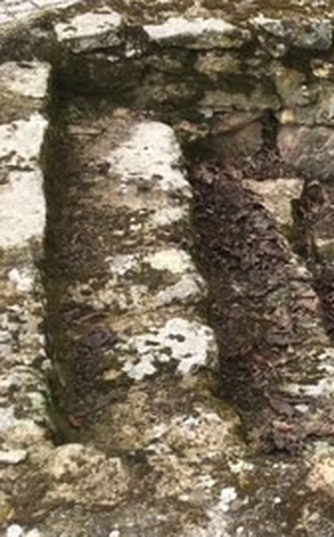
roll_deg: -9.8
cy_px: 235
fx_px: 1067
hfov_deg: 15.5
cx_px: 586
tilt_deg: -29.7
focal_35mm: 73
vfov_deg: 28.2
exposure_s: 1/578
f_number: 2.2
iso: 25
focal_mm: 4.15
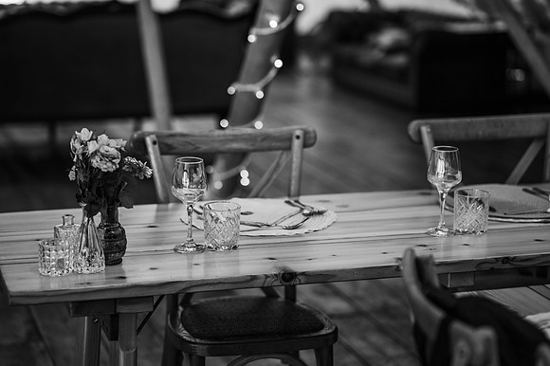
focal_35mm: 85
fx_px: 1298
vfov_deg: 16.1
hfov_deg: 23.9
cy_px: 183
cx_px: 275
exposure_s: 1/200
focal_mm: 85
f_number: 2.2
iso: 250
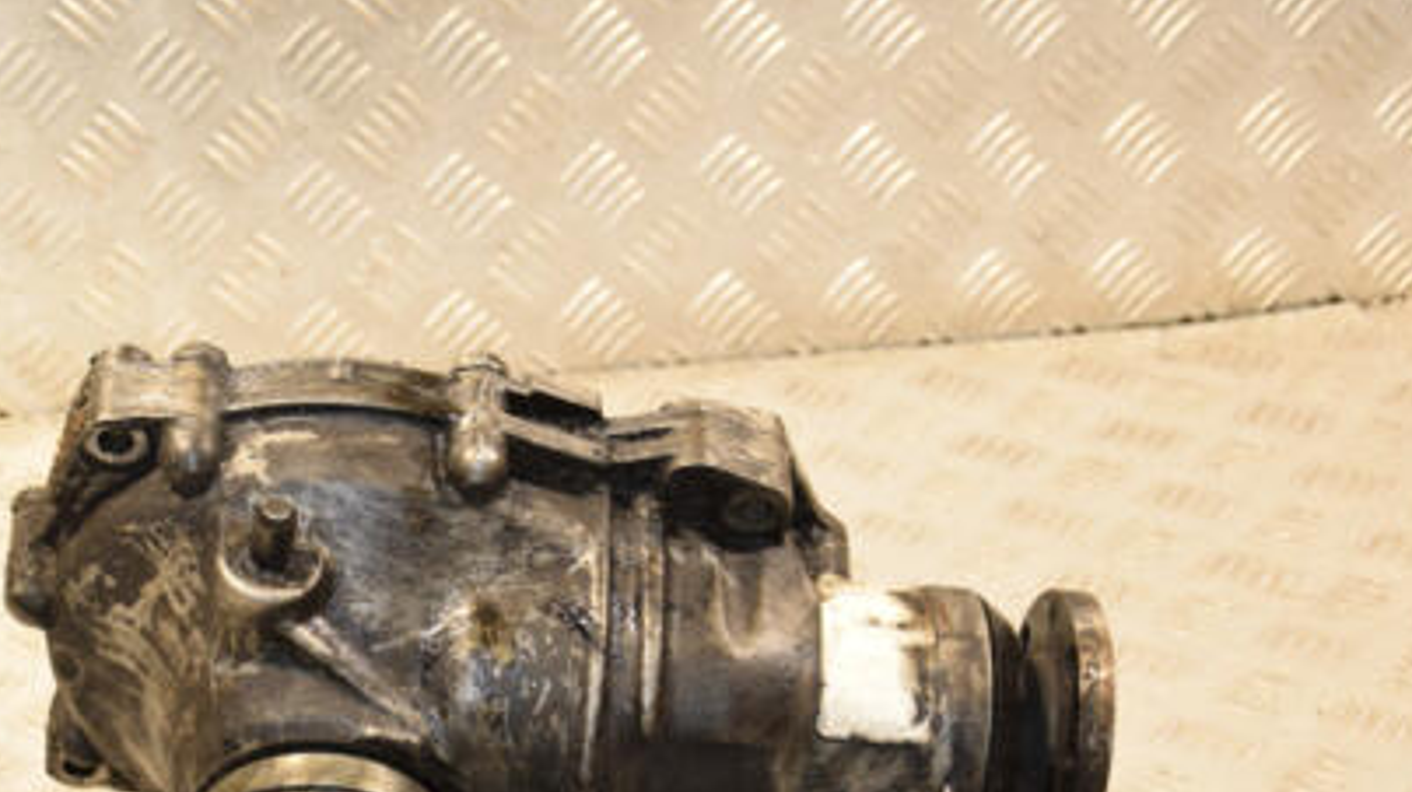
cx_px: 406
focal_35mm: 89
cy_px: 659
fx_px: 3330
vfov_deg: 13.5
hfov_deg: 23.8
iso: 800
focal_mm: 38
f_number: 5
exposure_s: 1/200
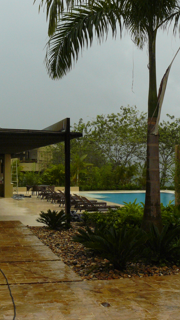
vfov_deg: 39.2
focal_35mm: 53
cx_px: 68
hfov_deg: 22.6
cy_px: 159
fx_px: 450
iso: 200
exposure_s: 1/250
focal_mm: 6
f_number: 5.6
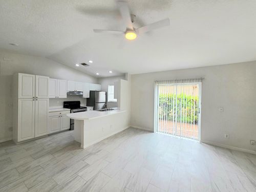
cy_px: 96
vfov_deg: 89.9
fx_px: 96
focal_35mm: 13
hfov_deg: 106.2
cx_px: 128
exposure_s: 1/120
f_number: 1.9
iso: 25
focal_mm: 2.2
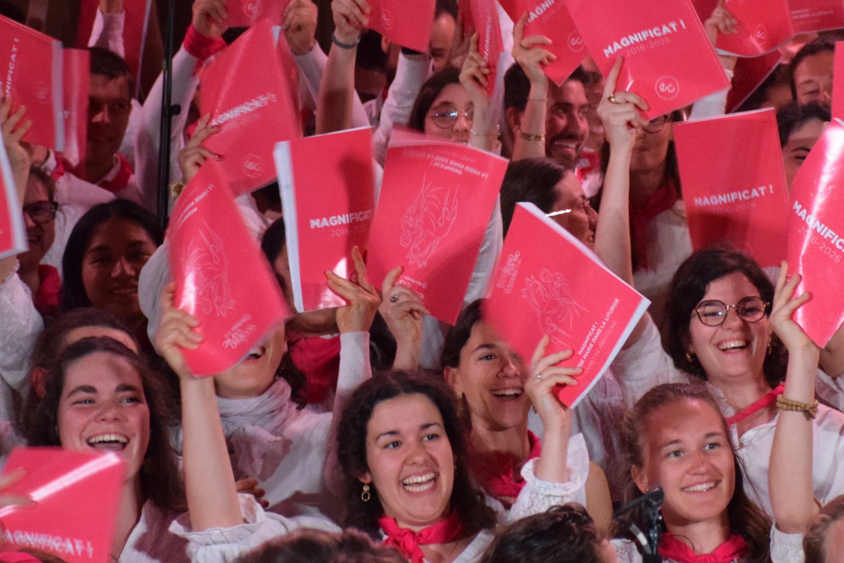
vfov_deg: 6.7
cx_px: 670
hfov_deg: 10.0
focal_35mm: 206
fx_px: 4829
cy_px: 119
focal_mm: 66
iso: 3200
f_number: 5
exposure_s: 1/80
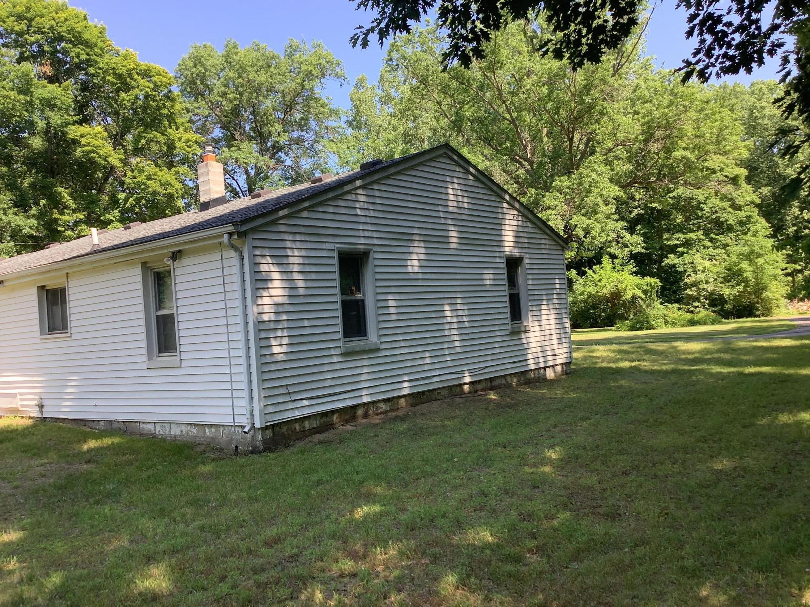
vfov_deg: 45.4
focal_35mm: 31
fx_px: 725
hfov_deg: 58.4
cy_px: 304
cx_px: 405
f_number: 2.4
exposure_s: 1/173
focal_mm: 3.3
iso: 25
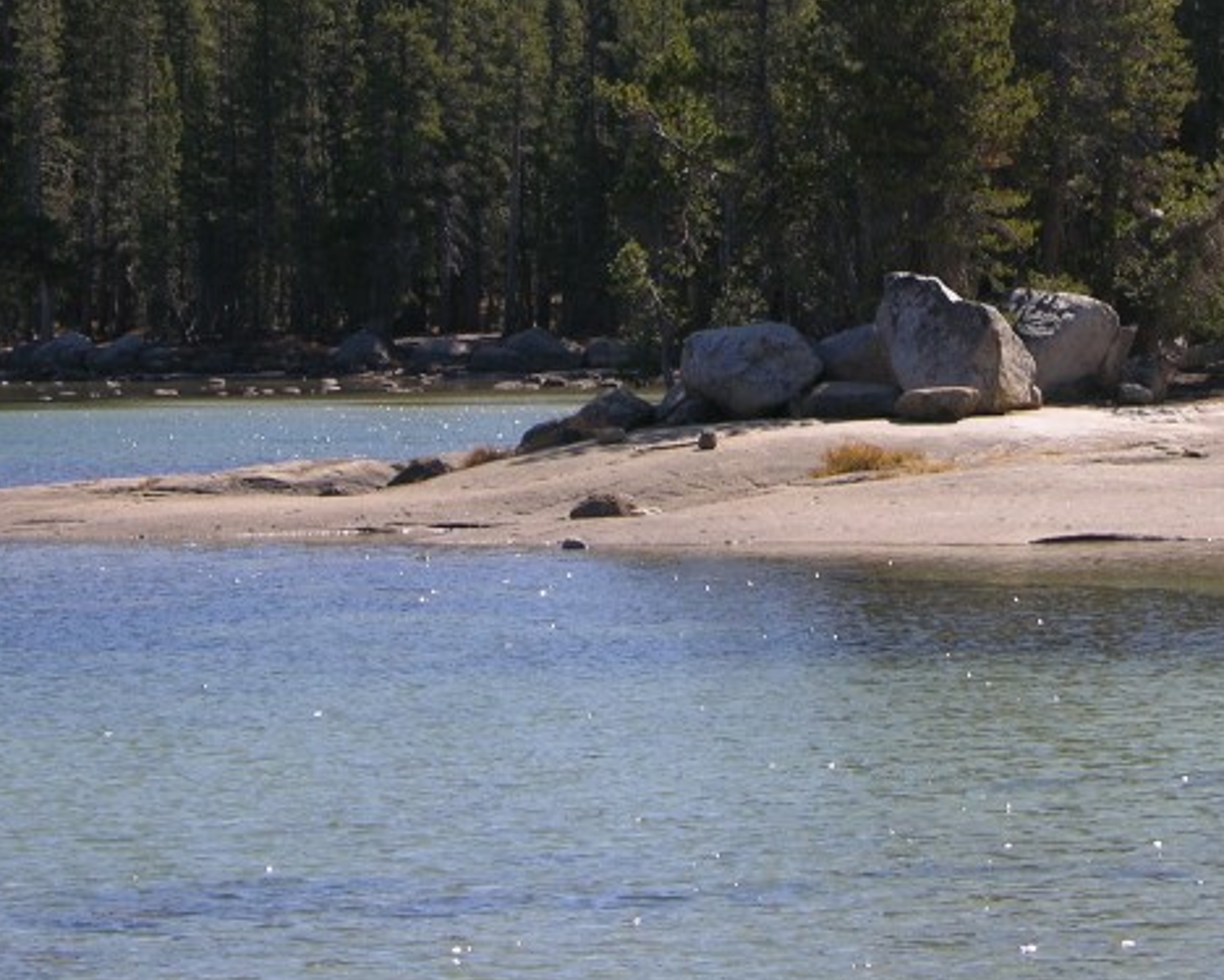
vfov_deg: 8.8
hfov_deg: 11.0
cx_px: 724
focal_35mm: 175
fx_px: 6343
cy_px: 76
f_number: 4.9
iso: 50
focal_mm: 21
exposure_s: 1/252
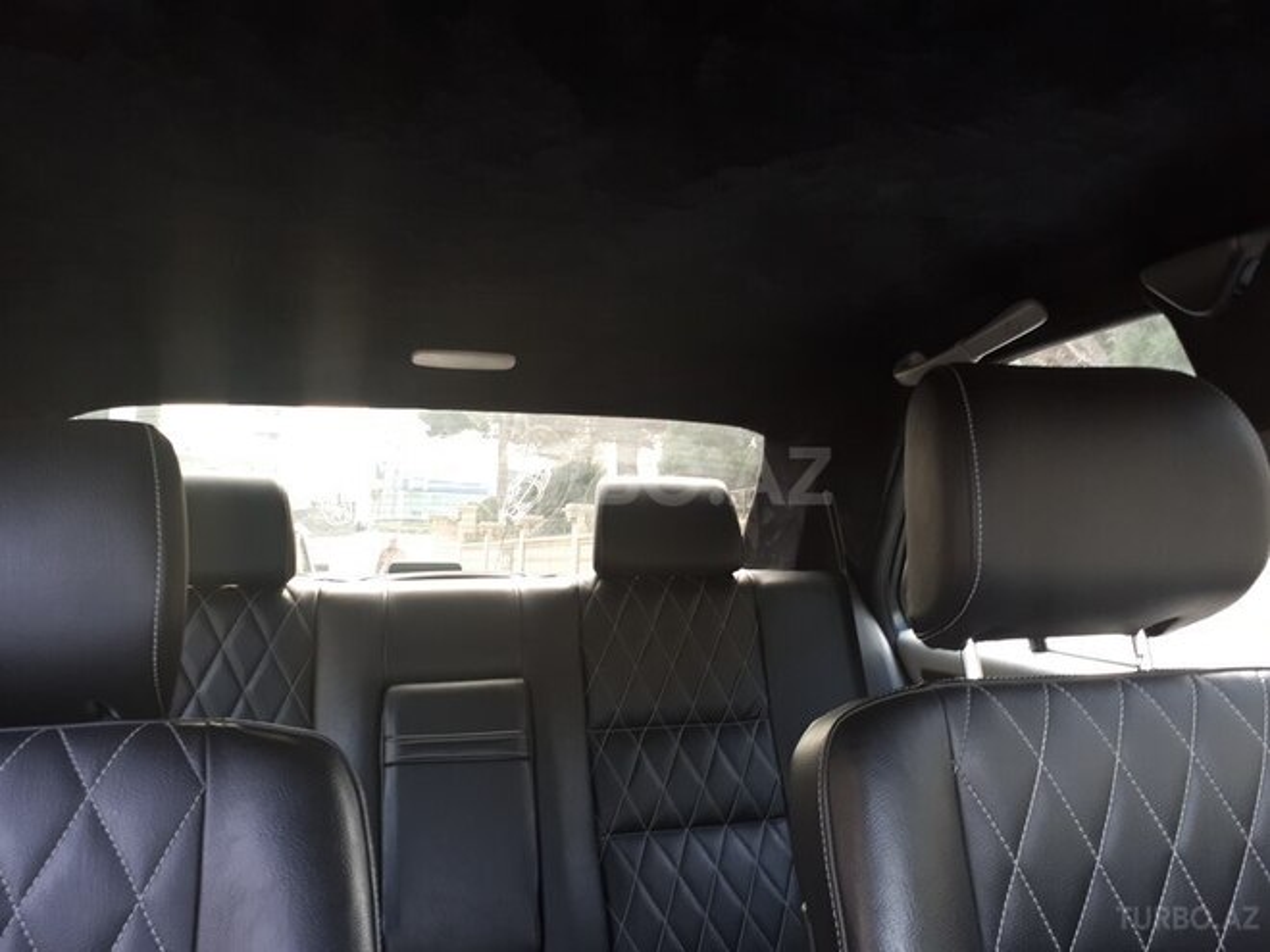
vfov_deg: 51.4
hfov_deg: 65.3
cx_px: 635
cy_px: 476
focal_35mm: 27
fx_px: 991
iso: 64
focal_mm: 3.6
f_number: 1.9
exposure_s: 1/33
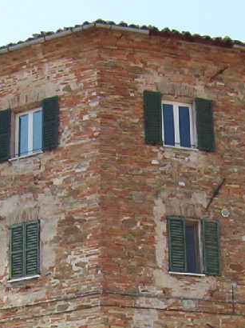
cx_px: 170
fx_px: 982
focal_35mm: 104
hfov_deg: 14.2
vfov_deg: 18.4
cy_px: 326
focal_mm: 5.54
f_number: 5.24
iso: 100
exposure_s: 1/360
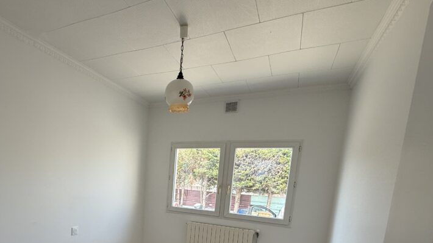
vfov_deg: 47.0
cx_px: 151
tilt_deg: -8.0
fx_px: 253
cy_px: 213
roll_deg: -3.1
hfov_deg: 79.0
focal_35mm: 22
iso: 50
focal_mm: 2.22
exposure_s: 1/99
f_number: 2.2
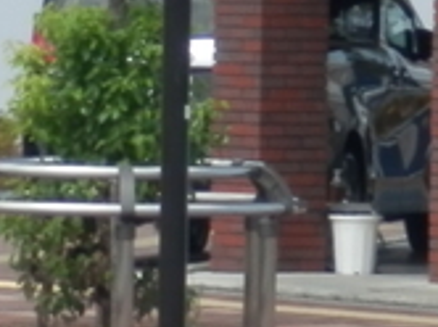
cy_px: 385
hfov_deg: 2.5
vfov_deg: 1.8
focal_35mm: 803
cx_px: 277
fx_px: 10146
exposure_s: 1/250
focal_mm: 19.6
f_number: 5.5
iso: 80
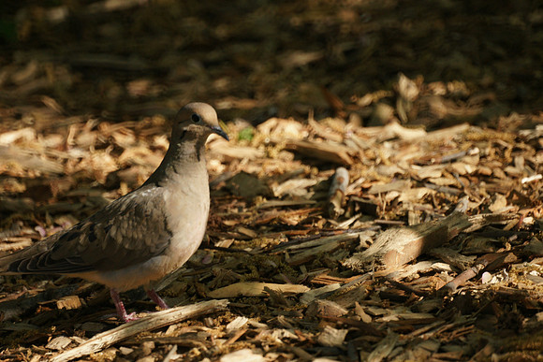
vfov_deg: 1.8
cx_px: 272
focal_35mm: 750
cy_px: 181
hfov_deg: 2.7
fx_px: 11315
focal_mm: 500
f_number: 8
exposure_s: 1/500
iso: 500
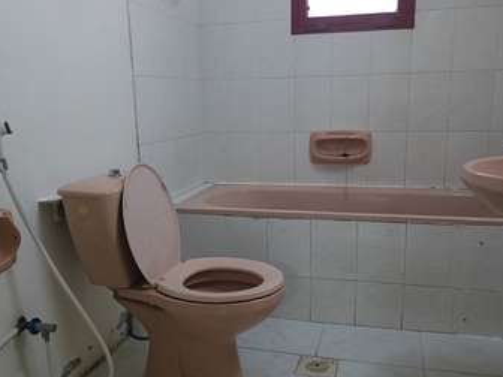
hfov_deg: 54.0
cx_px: 245
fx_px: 494
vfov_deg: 41.8
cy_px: 206
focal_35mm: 34
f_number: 1.7
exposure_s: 1/33.3
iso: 2364
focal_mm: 4.7
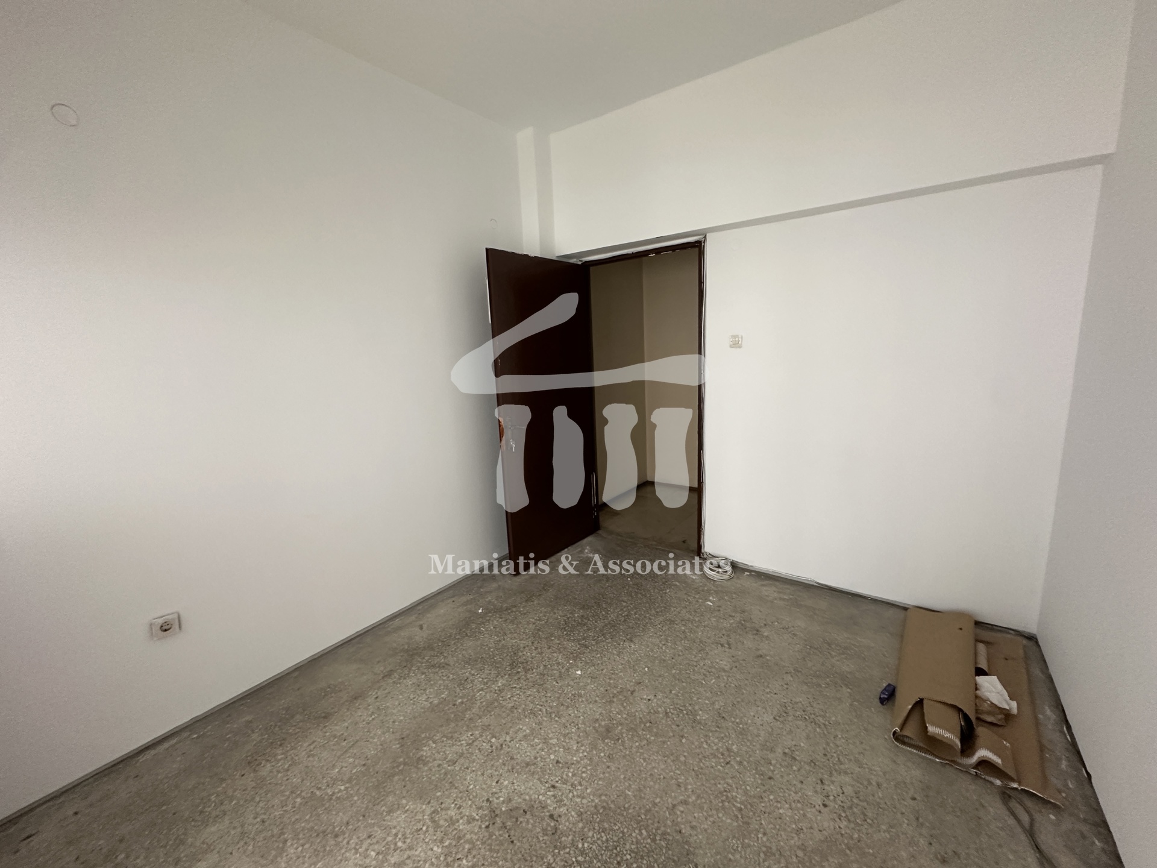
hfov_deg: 102.1
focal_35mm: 14
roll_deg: +2.9
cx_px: 578
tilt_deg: -11.0
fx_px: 468
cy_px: 434
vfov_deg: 85.7
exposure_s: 1/60
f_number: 2.2
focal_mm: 2.22
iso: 320
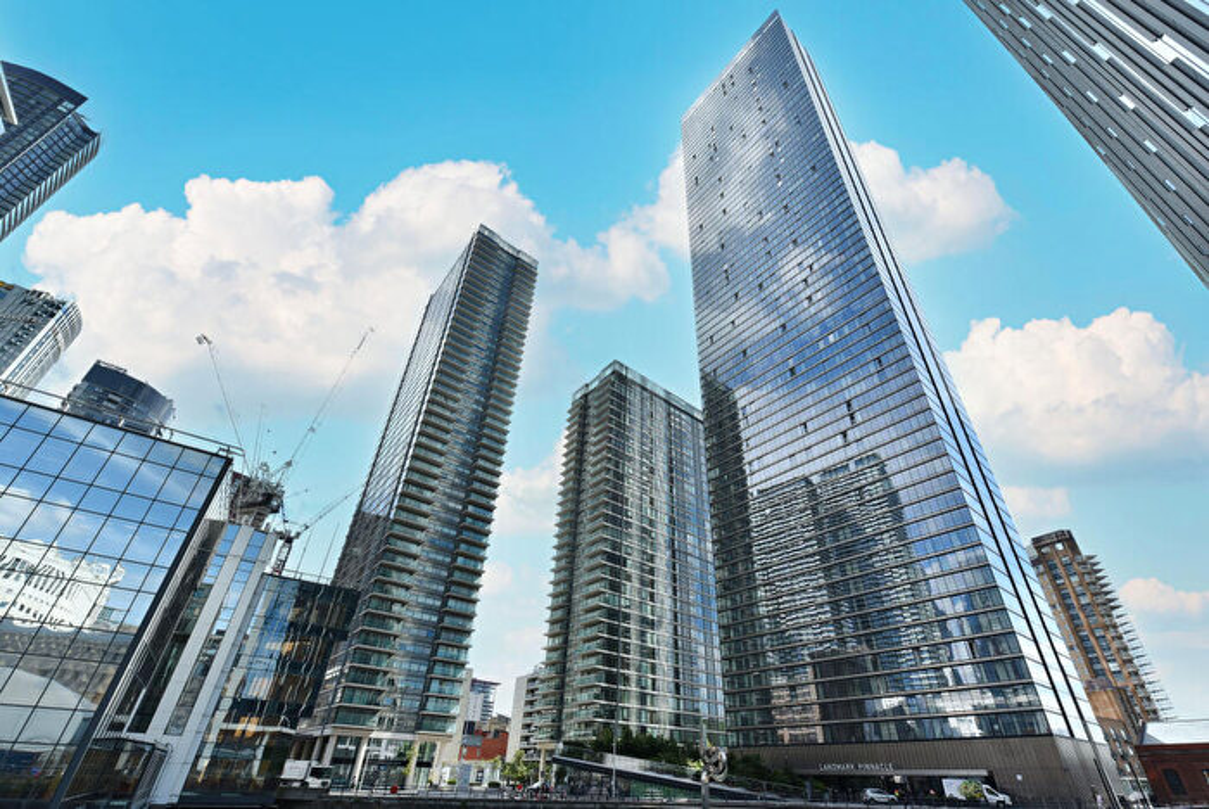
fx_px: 504
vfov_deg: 77.4
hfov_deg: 100.3
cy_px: 404
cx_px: 604
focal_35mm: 15
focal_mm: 15
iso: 50
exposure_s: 1/30
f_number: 16
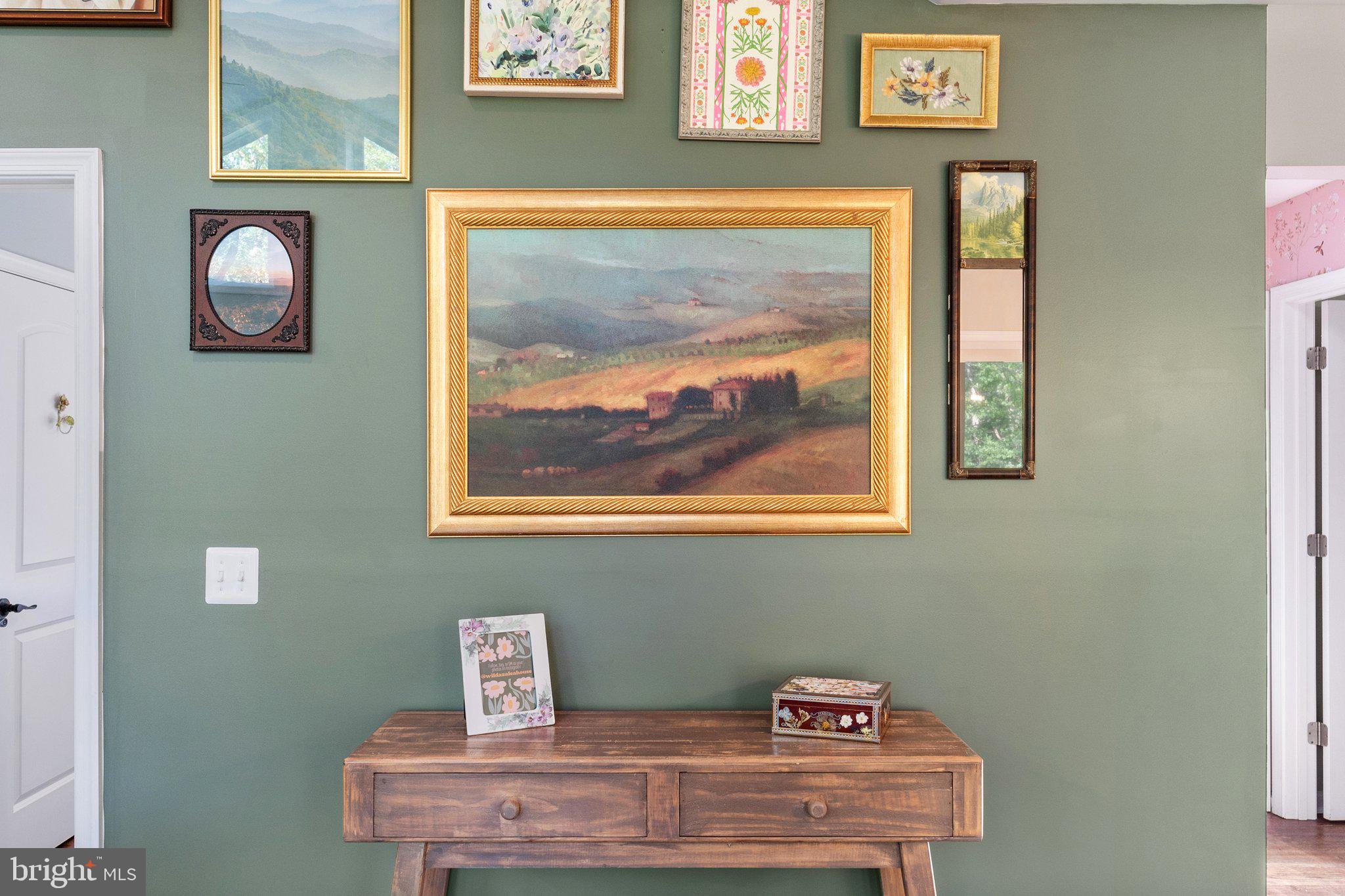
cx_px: 672
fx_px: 1009
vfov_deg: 47.9
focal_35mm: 27
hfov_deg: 67.4
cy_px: 448
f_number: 8
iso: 400
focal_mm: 18
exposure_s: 1/3
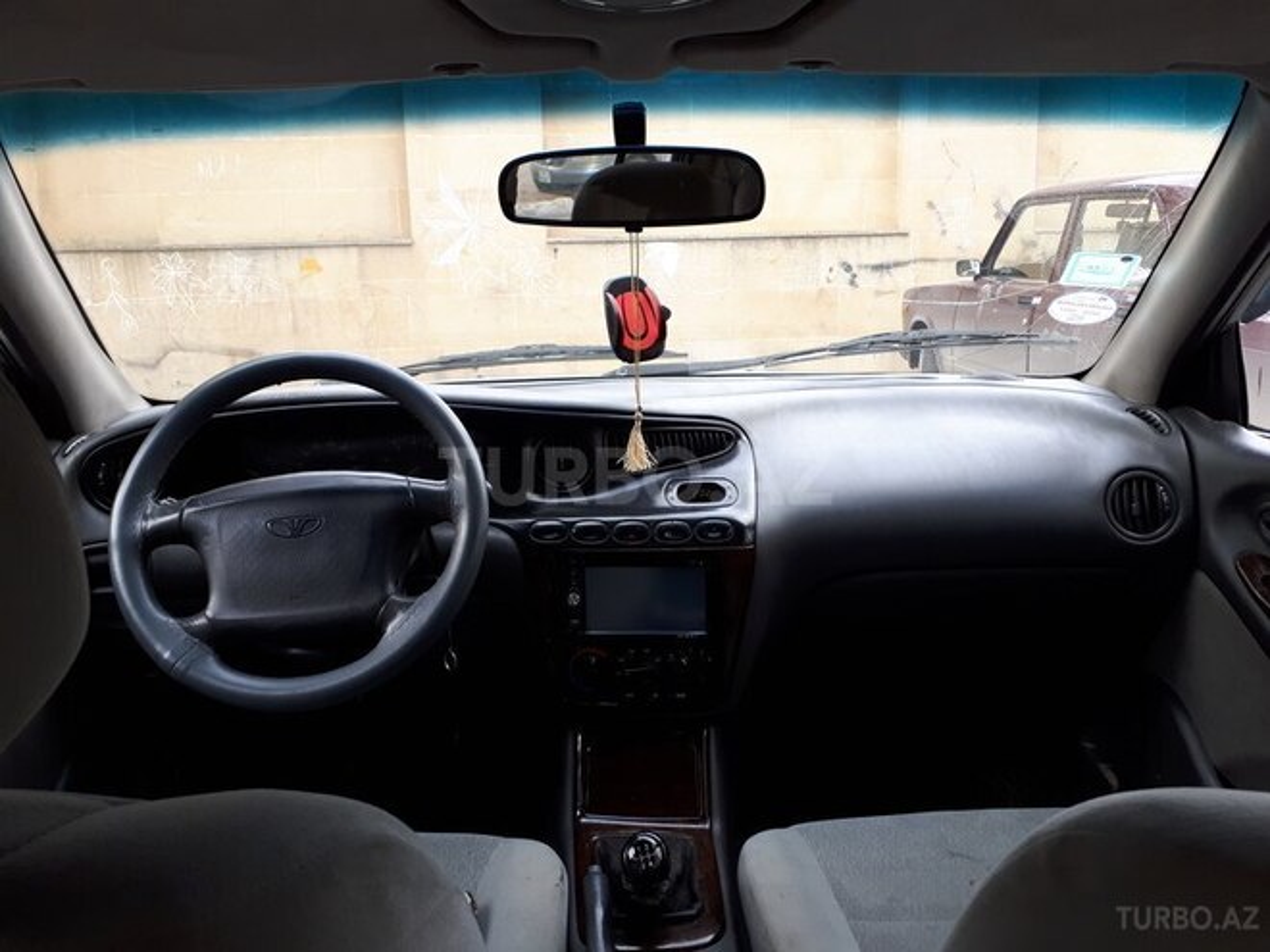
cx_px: 635
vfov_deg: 51.4
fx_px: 991
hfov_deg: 65.3
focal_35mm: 27
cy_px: 476
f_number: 1.9
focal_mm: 3.6
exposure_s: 1/100
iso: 64
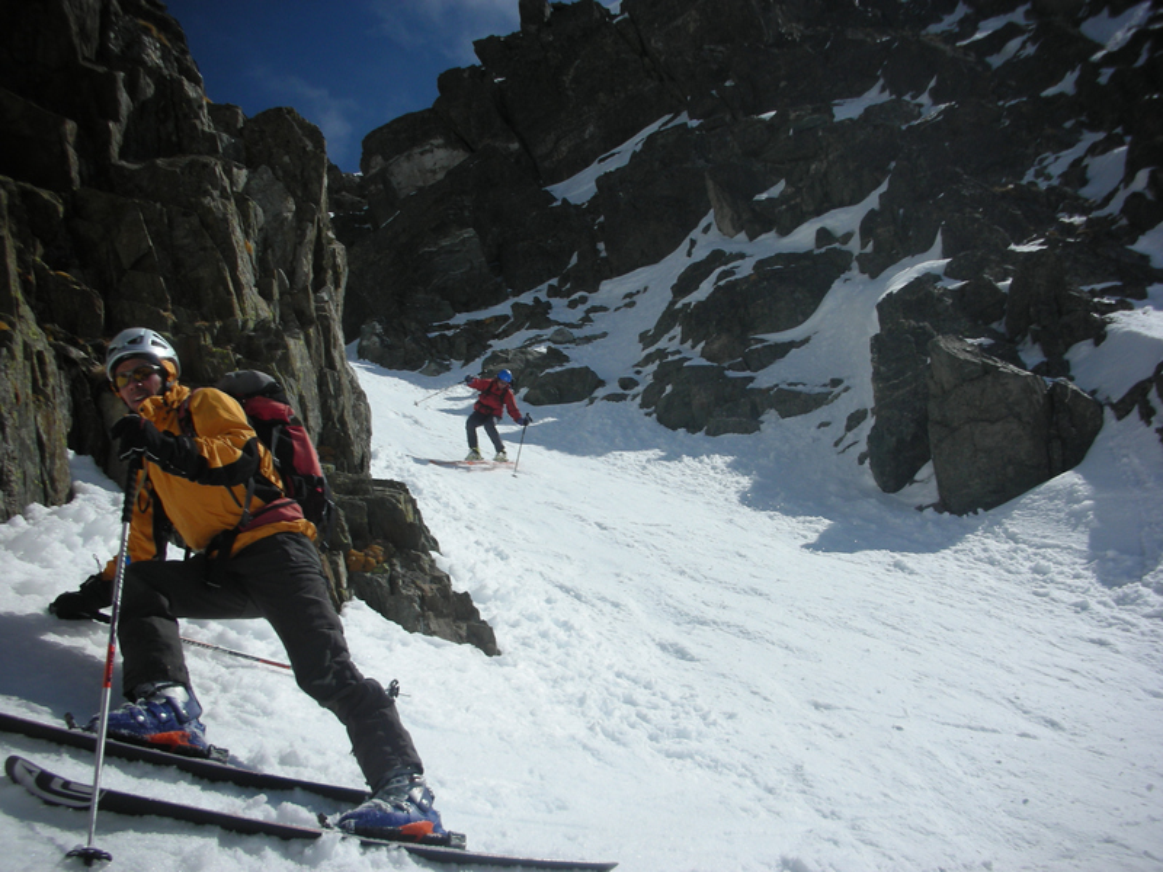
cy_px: 436
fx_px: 1176
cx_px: 582
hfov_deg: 52.6
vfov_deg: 40.7
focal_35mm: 35
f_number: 8.5
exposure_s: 1/268
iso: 50
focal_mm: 5.8
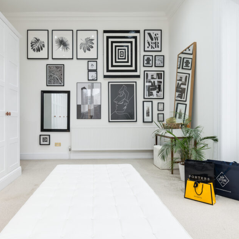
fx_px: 187
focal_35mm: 24
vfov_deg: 65.0
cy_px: 119
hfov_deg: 64.3
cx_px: 93
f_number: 6.3
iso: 100
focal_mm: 17
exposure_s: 1/4
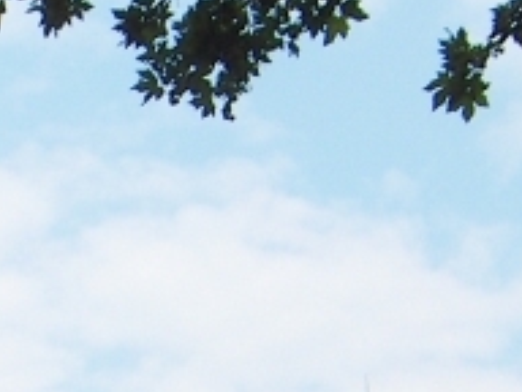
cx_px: -411
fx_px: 3348
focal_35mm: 222
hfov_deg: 8.6
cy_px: 830
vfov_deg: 6.5
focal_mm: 8
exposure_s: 1/286
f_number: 4.8
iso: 100
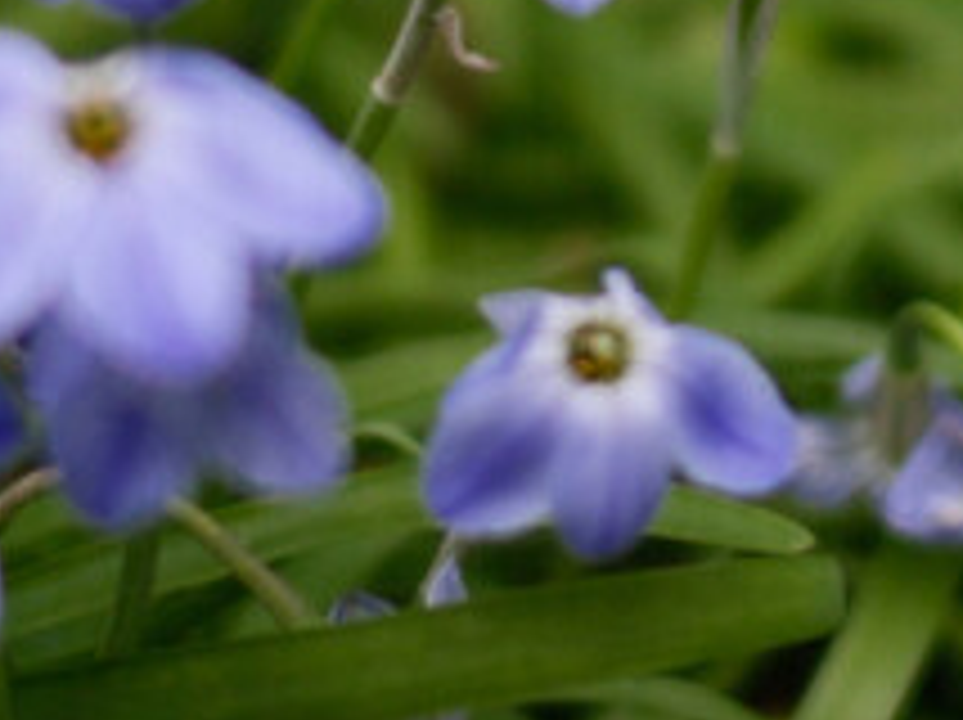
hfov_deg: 10.5
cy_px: -176
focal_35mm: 189
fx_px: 5252
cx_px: 742
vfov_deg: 7.8
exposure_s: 1/2400
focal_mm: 23
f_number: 1.2
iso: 500
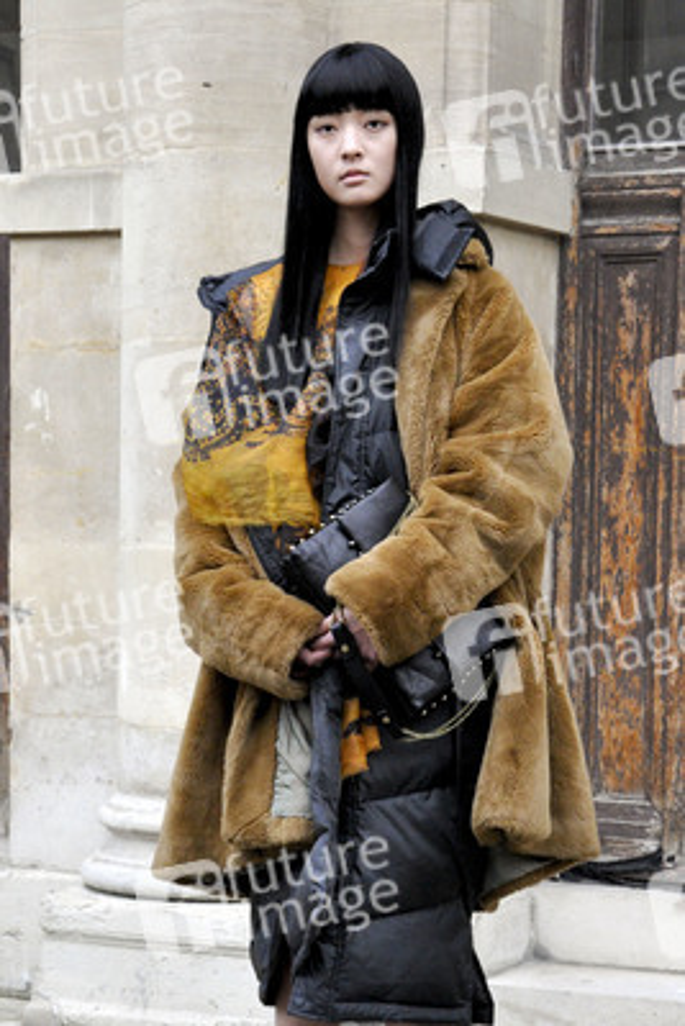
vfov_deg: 31.9
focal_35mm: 63
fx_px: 1796
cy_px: 513
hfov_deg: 21.6
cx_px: 342
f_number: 9
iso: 1600
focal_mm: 42
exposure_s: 1/320
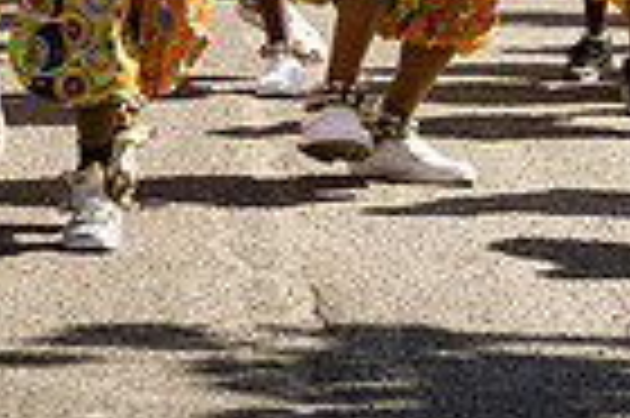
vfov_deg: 3.3
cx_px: 243
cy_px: -351
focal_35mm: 407
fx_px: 7114
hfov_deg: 5.1
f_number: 6.3
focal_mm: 98
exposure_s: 1/250
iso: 100
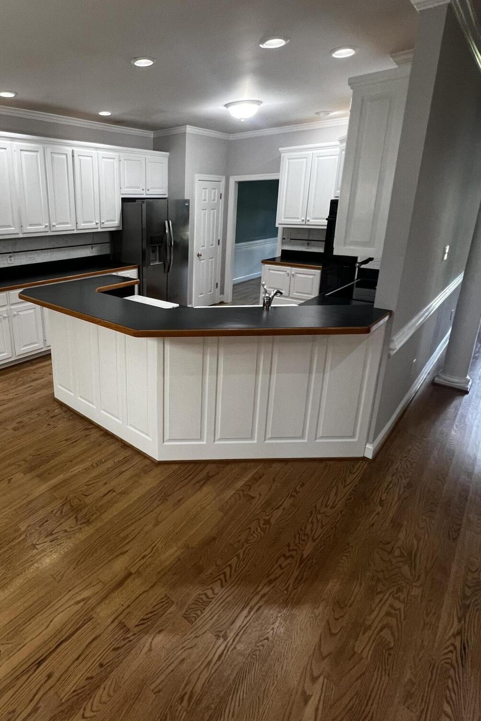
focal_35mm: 18
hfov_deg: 64.9
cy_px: 310
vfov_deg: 89.4
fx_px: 361
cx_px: 144
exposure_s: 1/60
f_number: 1.8
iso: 200
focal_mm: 1.57
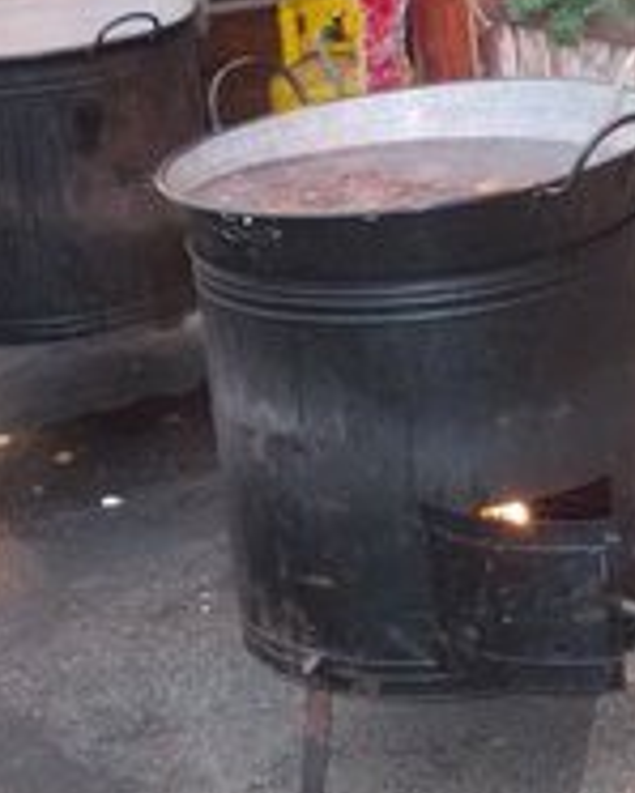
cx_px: 447
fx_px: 2582
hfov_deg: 14.0
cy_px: 296
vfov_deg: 17.4
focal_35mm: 110
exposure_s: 1/60
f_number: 4
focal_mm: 8.5
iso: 400
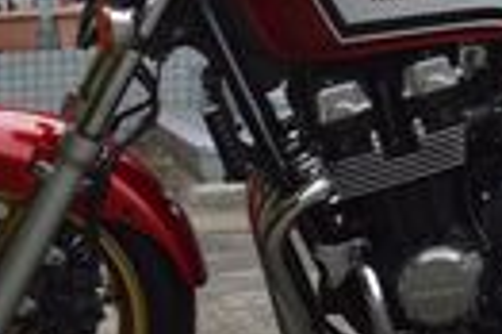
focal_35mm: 160
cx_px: 977
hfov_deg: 11.6
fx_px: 2228
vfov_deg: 8.2
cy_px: -286
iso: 100
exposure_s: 1/200
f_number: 7.1
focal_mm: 20
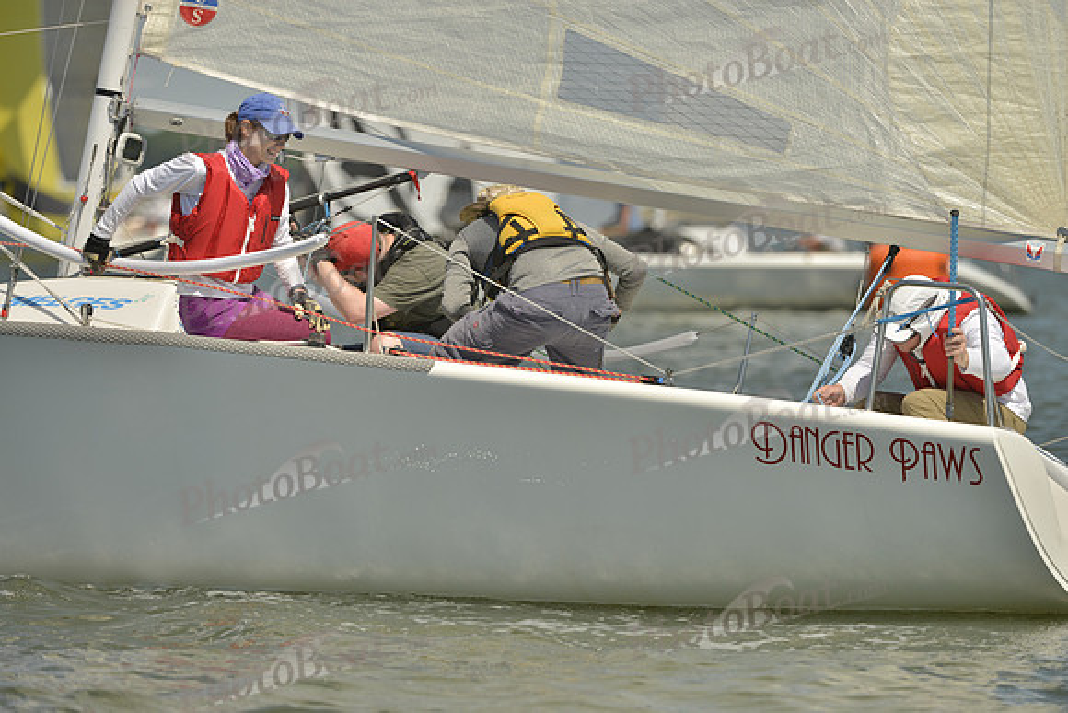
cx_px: 534
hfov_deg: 6.2
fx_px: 9792
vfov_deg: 4.2
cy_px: 356
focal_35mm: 330
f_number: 5.6
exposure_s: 1/1600
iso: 200
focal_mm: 330
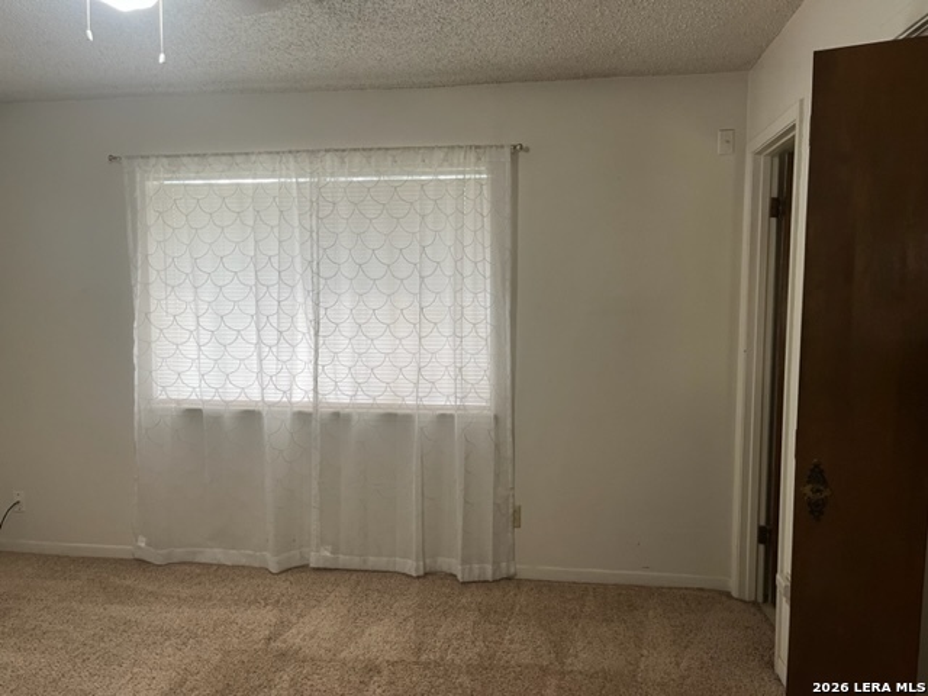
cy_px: 348
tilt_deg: -4.6
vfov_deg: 53.1
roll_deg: +0.1
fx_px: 697
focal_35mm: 26
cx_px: 464
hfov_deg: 67.3
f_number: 1.6
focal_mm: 5.1
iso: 125
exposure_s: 1/60
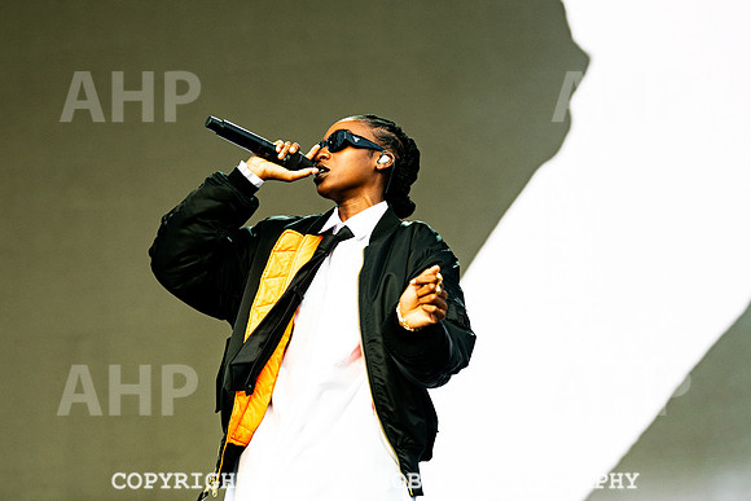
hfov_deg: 17.3
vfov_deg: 11.6
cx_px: 376
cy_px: 190
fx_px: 2462
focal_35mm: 118
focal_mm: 95
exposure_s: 1/1250
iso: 250
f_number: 3.5
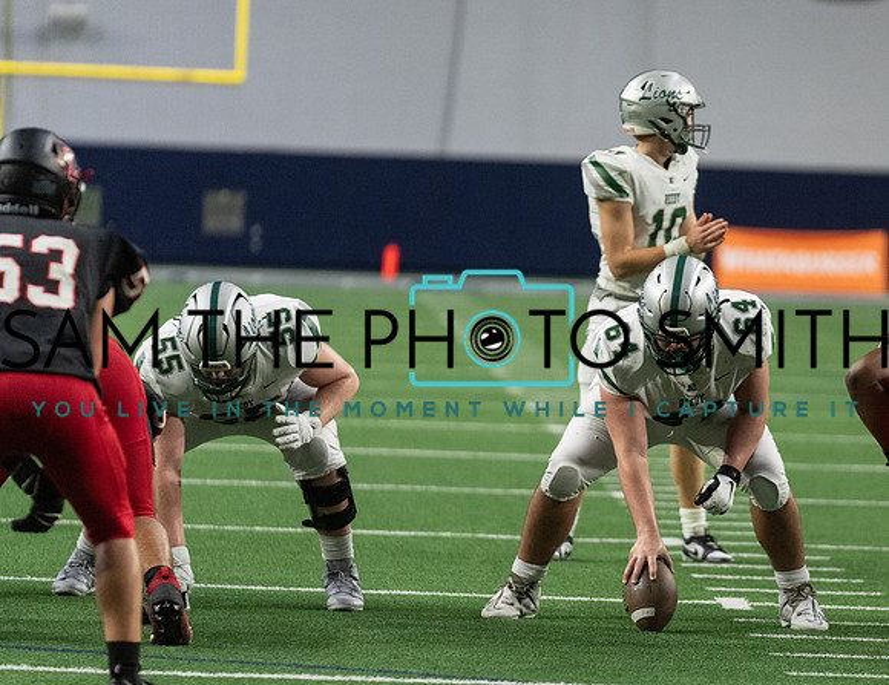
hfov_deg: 6.7
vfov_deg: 5.1
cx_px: 639
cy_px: 344
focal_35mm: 294
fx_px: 7632
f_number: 2.8
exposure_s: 1/1000
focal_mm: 200
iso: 4000
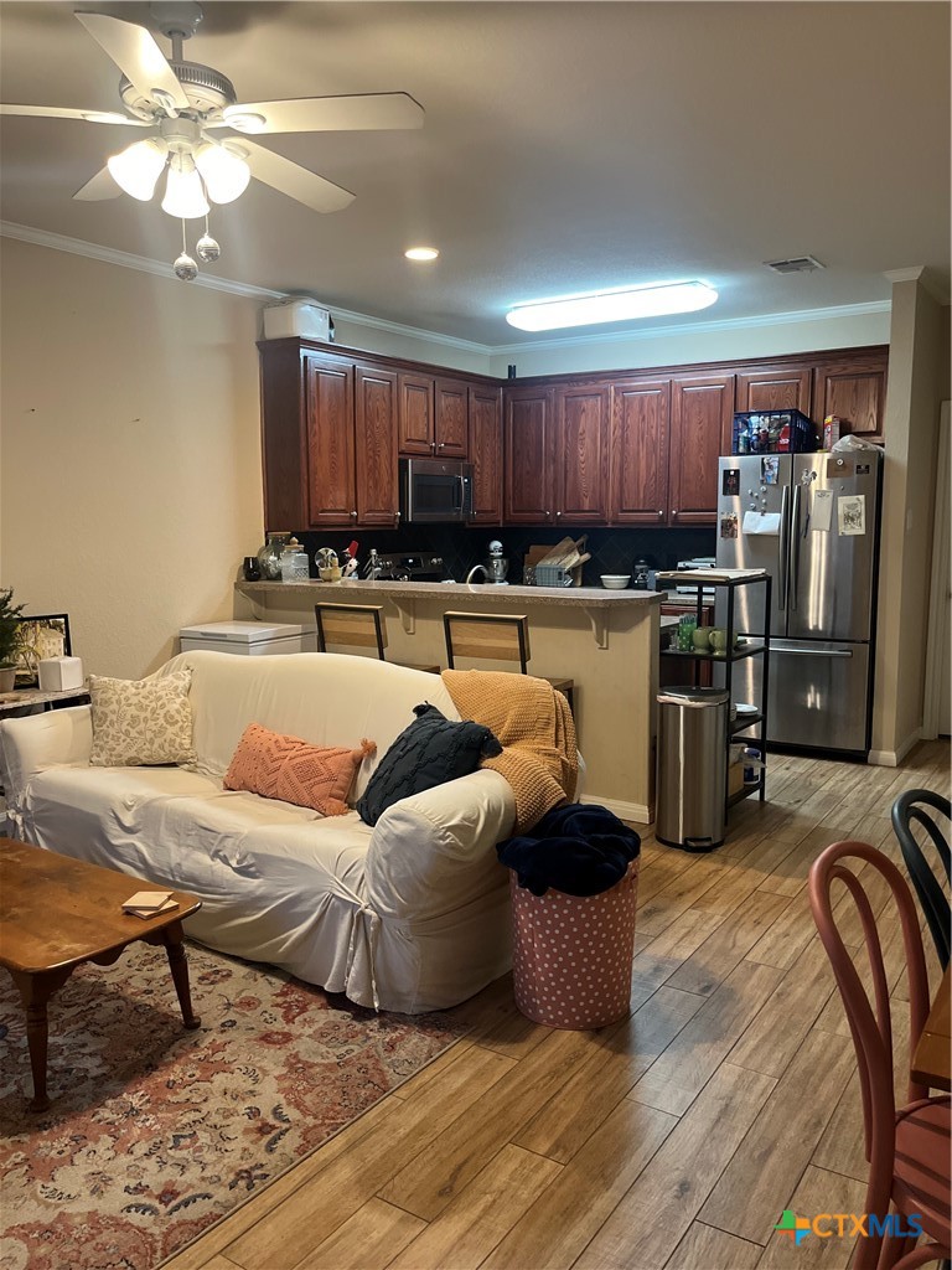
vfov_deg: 67.3
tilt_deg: -7.4
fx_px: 953
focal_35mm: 26
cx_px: 476
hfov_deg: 53.1
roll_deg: +0.9
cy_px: 635
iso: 320
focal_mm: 5.1
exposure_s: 1/60
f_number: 1.6
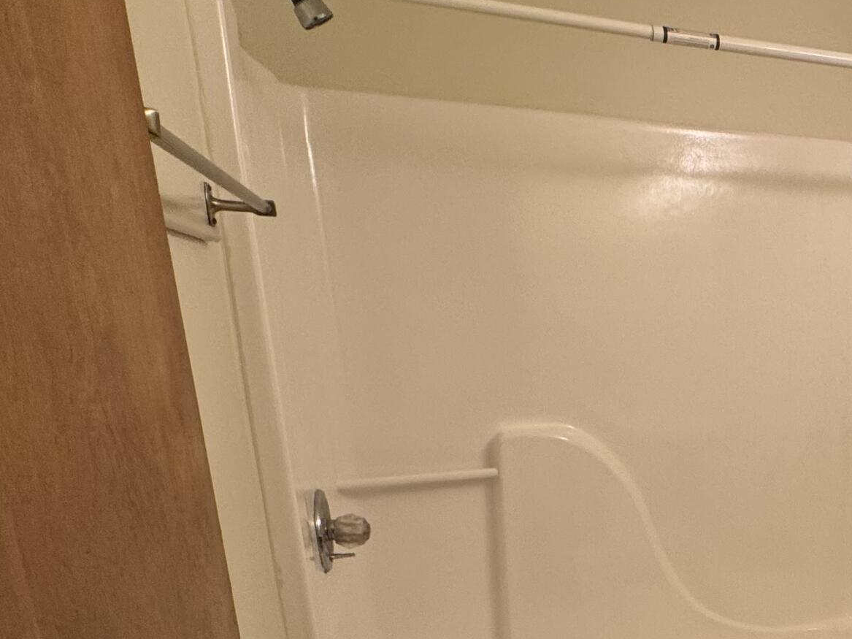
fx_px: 886
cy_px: 532
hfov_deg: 43.8
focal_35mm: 36
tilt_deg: -15.7
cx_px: 856
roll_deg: -1.0
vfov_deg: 37.9
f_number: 2.2
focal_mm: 2.22
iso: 160
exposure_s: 1/120
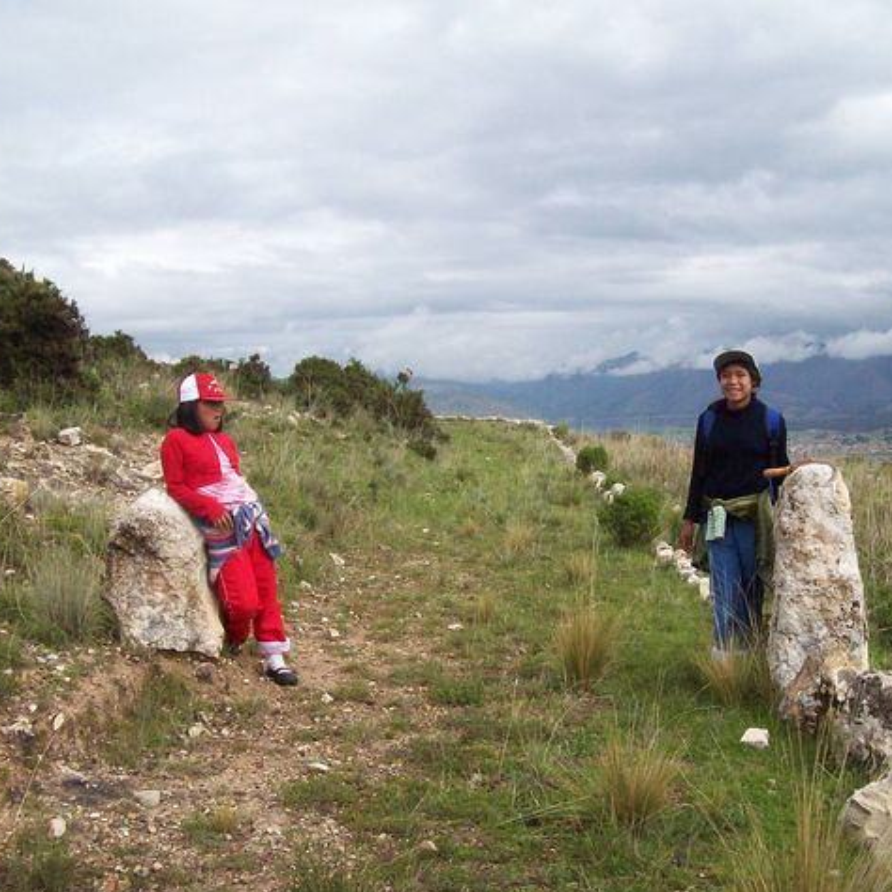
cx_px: 484
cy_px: 450
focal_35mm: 43
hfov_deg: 39.1
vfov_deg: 39.2
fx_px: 1254
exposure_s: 1/961
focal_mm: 6
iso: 200
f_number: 4.8
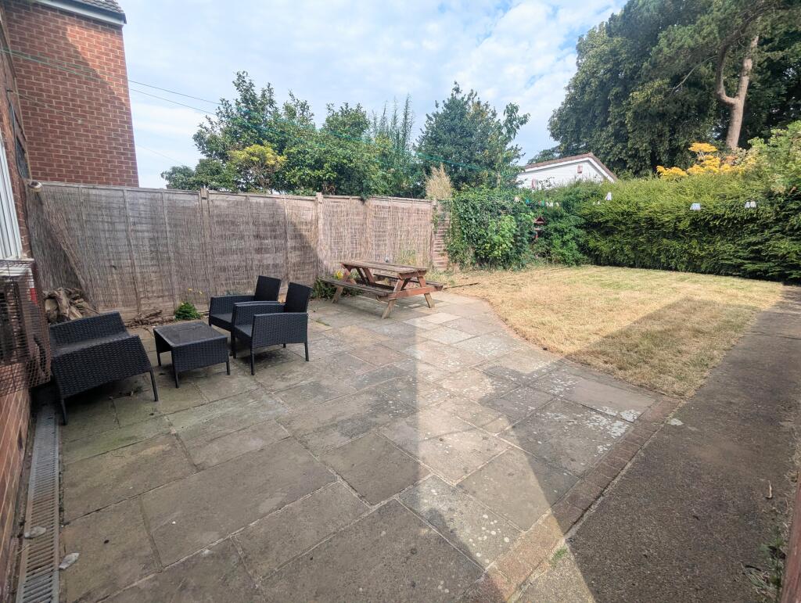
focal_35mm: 16
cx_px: 400
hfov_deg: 94.4
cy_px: 302
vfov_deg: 78.2
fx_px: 371
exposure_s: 1/1120
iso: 52
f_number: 2.2
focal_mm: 2.35
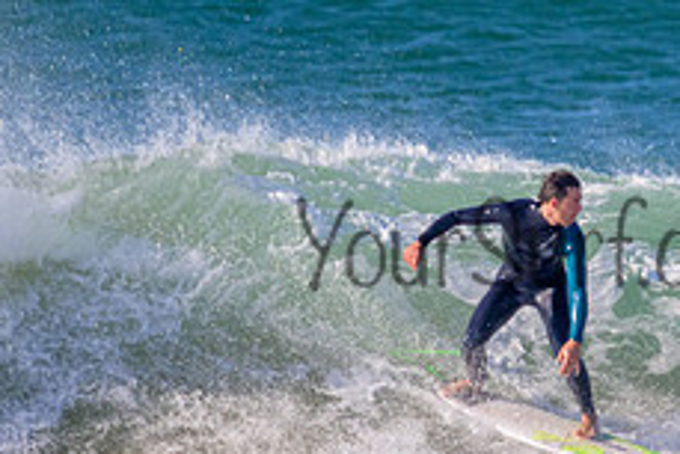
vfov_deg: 0.7
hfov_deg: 1.0
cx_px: 603
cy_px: 218
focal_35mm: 2024
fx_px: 38254
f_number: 11
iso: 1800
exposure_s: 1/2000
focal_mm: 800
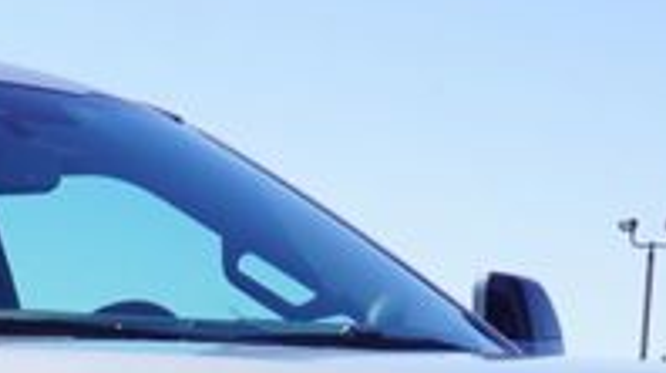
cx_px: -94
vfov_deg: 6.6
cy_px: 1001
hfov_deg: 12.4
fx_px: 3012
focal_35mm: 171
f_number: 9
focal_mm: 21
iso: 100
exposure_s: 1/125
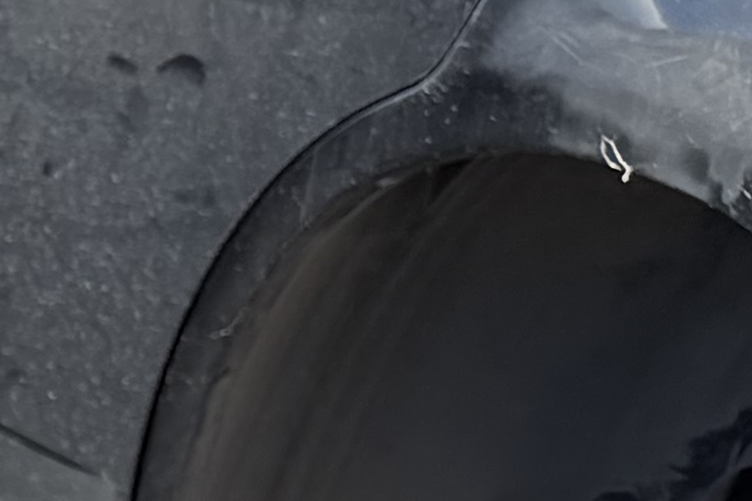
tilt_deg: -24.8
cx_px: -1588
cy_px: 1105
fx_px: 3613
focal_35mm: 173
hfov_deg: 9.2
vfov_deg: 7.5
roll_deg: +0.5
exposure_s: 1/2053
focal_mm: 6.76
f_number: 1.78
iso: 80
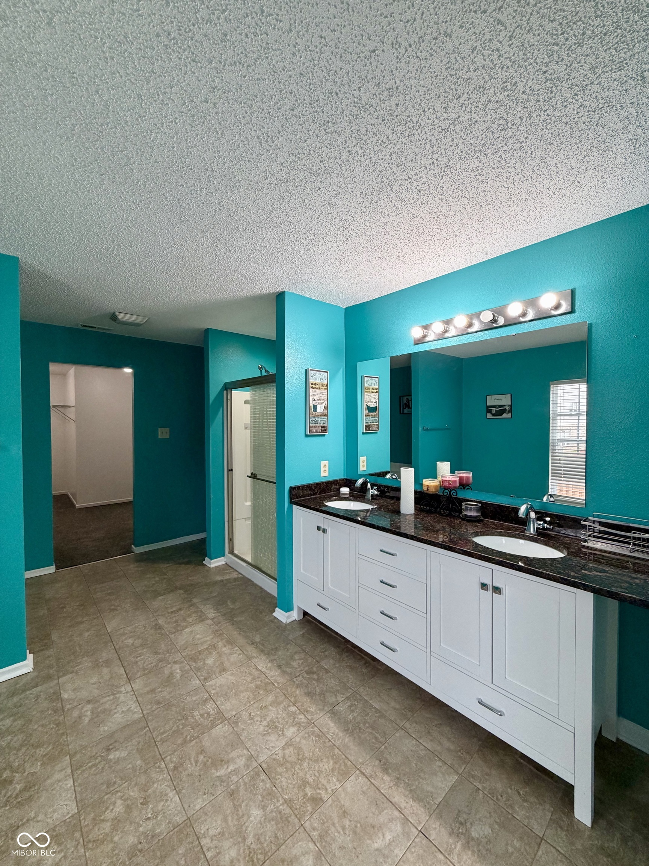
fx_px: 350
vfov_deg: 102.1
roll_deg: -0.6
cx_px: 324
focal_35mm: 14
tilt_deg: -2.1
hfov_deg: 85.7
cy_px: 433
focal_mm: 2.22
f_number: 2.2
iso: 200
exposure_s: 1/120
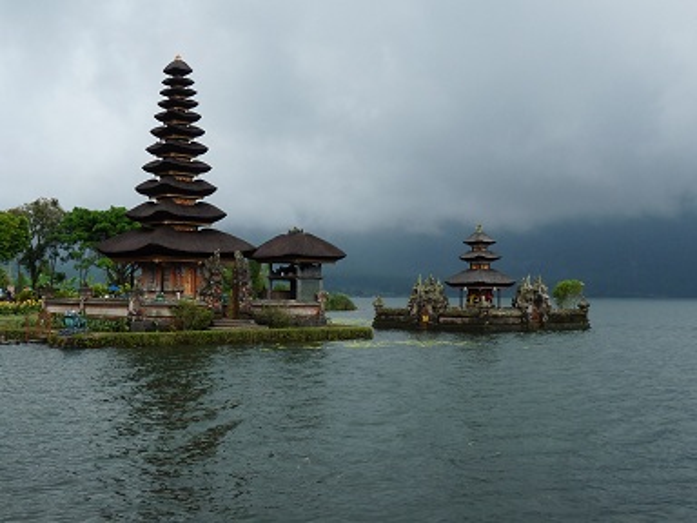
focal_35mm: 43
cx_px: 348
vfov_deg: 33.6
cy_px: 262
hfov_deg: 43.9
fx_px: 866
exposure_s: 1/200
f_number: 5
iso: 100
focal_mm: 5.4
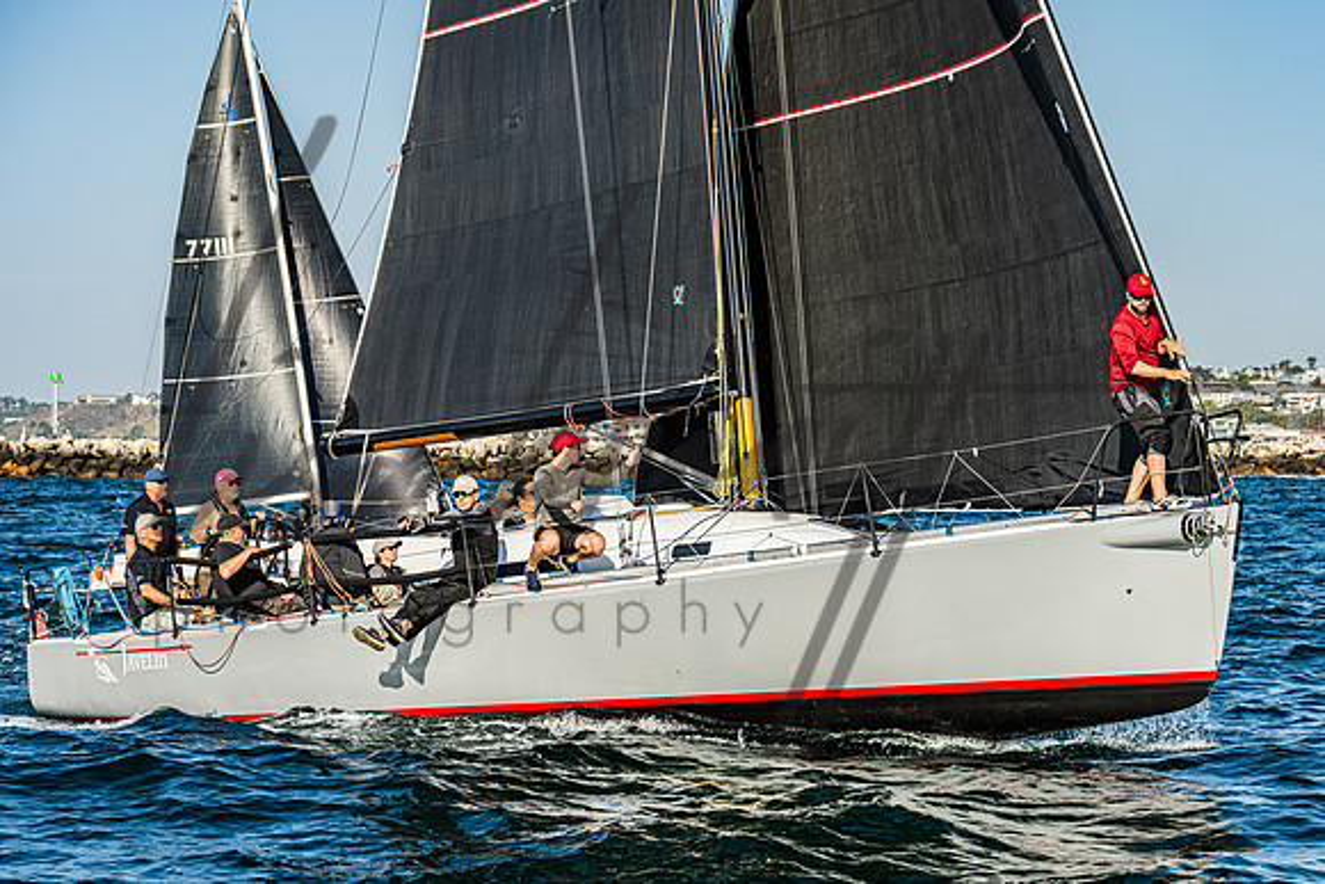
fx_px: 3875
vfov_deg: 13.0
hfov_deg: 19.4
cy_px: 536
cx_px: 742
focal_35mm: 105
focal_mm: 86
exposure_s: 1/1000
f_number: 6.3
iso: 100
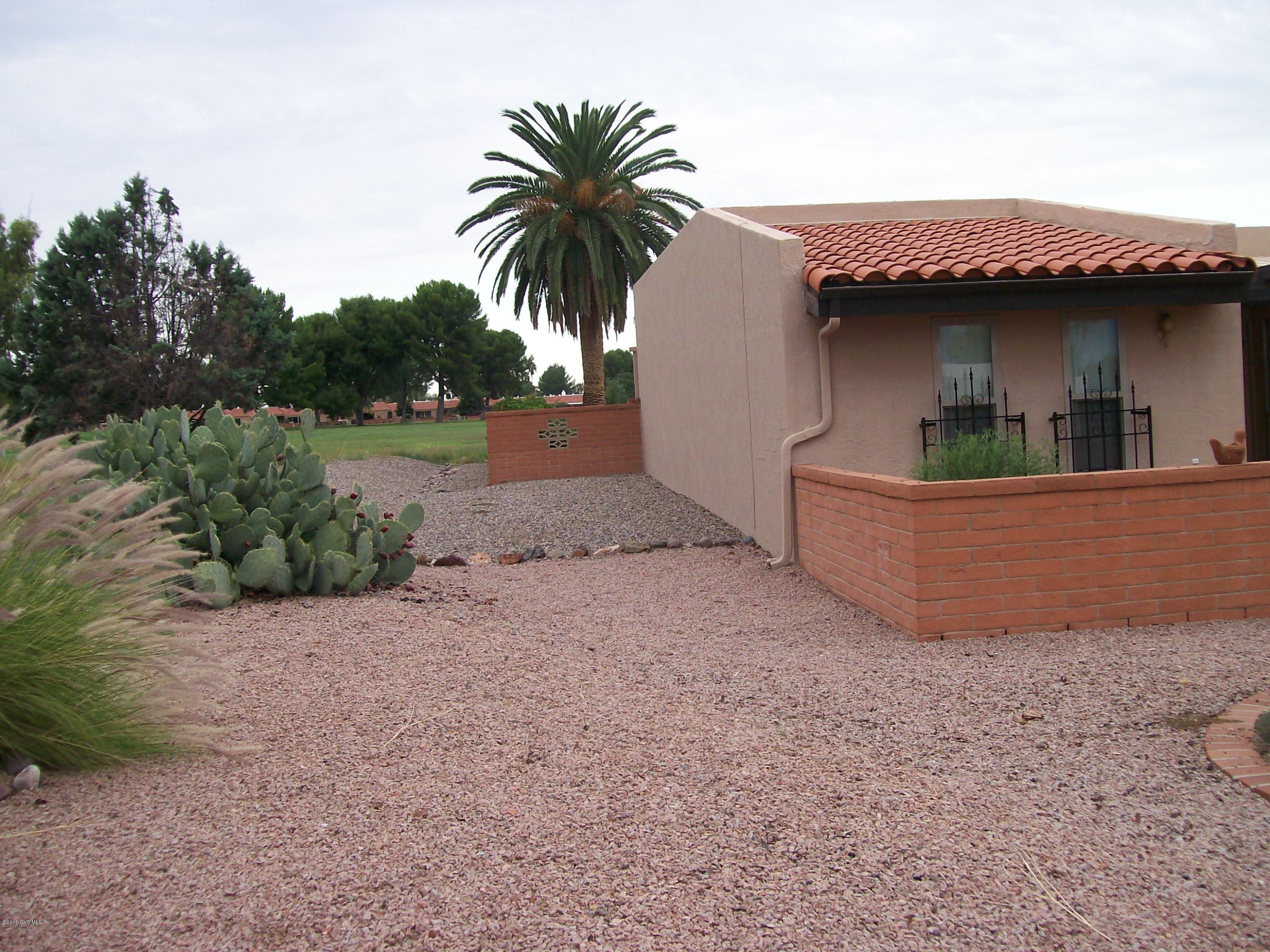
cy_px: 476
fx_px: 1321
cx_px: 635
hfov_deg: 51.4
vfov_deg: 39.7
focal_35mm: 36
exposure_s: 1/200
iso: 80
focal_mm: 6
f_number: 2.7
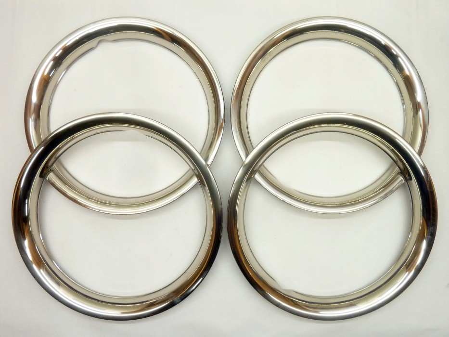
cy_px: 168
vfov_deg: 54.9
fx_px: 324
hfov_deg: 69.4
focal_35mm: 25
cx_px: 224
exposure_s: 1/30
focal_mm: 4.1
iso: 250
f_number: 3.3
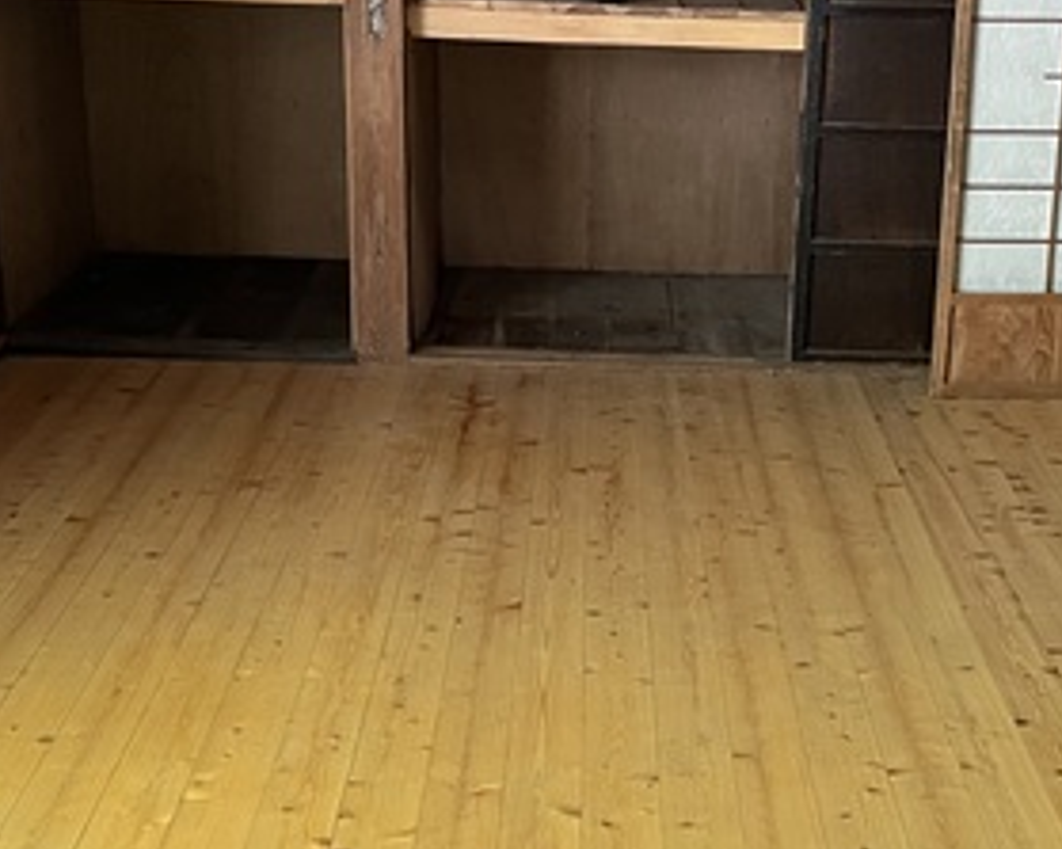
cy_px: 436
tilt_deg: -18.5
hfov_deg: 31.9
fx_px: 1854
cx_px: 615
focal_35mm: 59
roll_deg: -1.7
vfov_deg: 25.8
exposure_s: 1/51
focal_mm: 5.1
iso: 500
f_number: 1.6
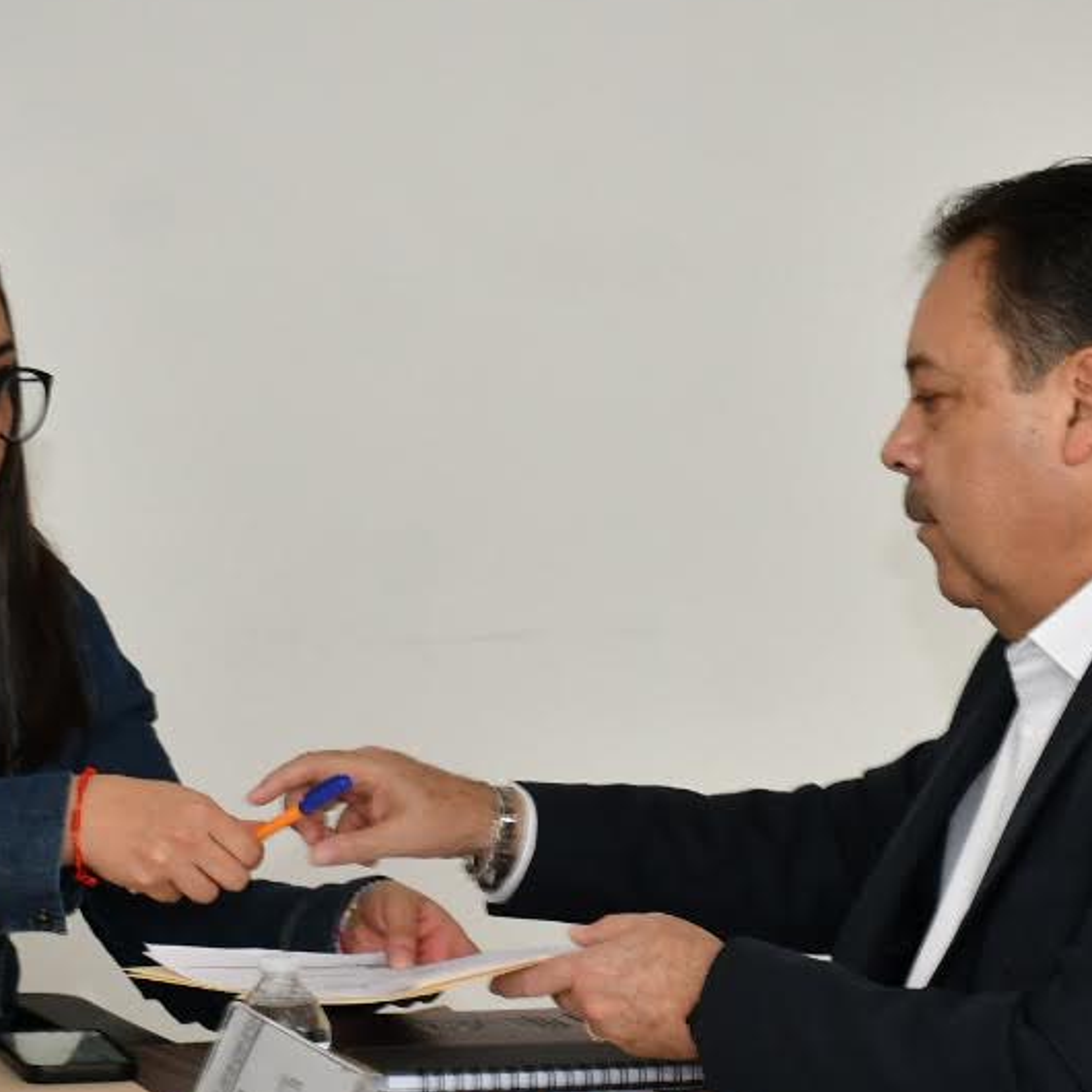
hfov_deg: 9.3
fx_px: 6674
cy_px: 719
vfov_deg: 9.3
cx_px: 822
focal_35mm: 187
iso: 800
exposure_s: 1/100
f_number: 5.6
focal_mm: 48
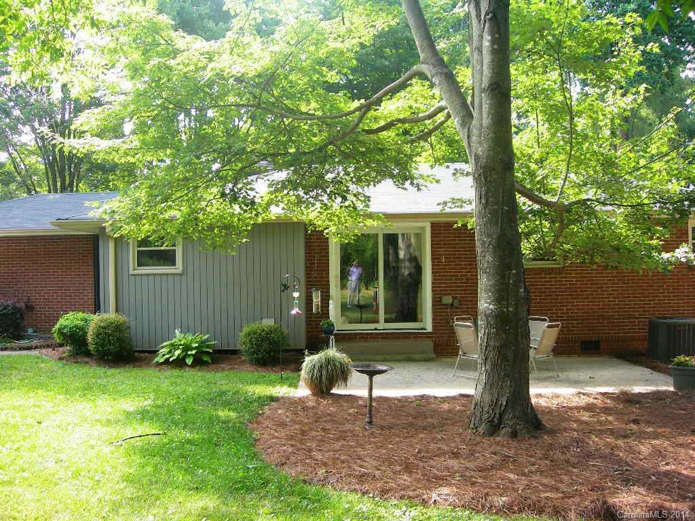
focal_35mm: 38
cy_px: 260
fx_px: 763
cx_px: 348
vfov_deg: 37.7
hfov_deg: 49.0
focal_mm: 7.8
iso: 50
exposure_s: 1/69.3
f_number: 2.8
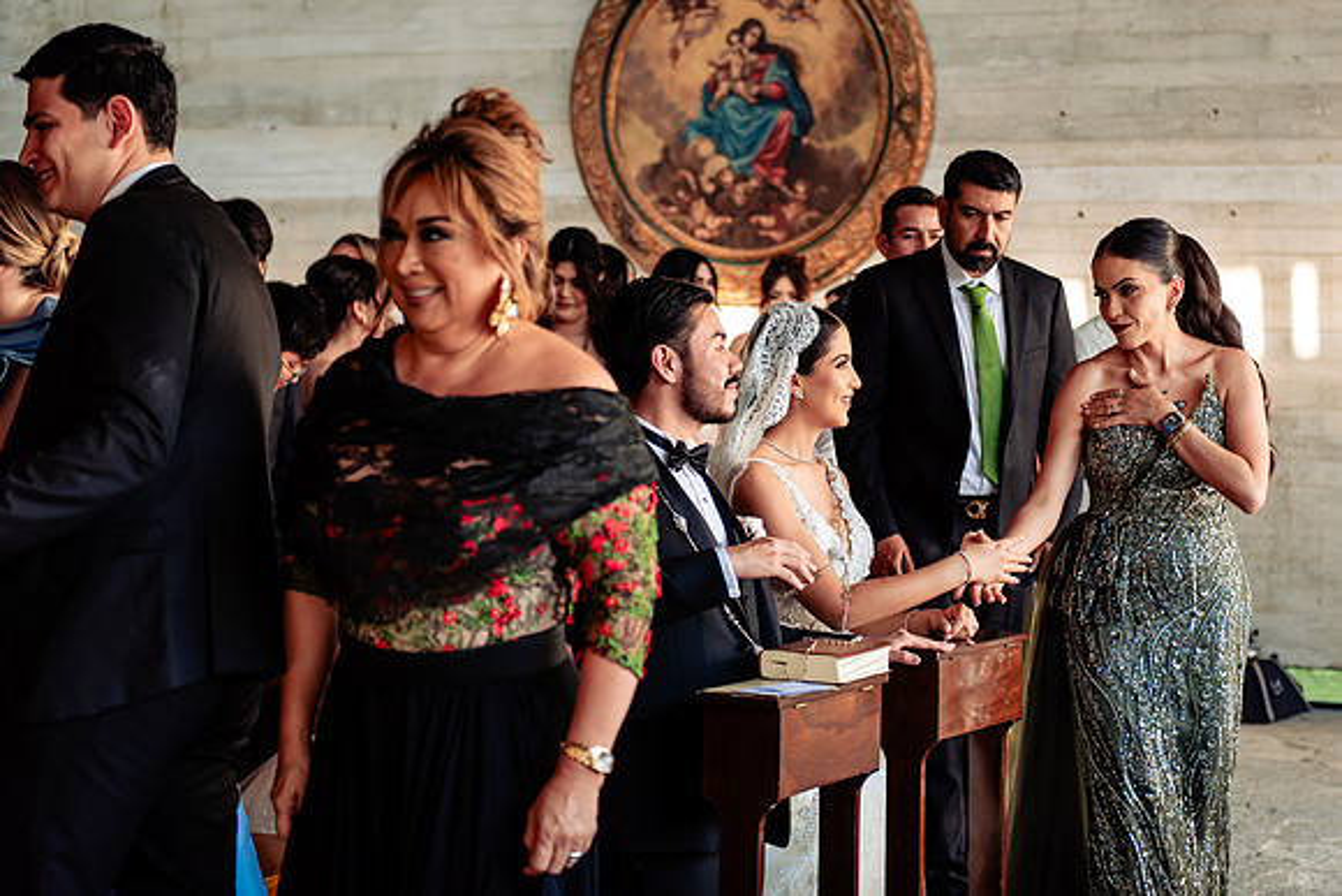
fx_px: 2812
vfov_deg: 18.1
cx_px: 780
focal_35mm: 75
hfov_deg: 26.8
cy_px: 375
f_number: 3.2
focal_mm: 62
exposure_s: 1/320
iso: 500
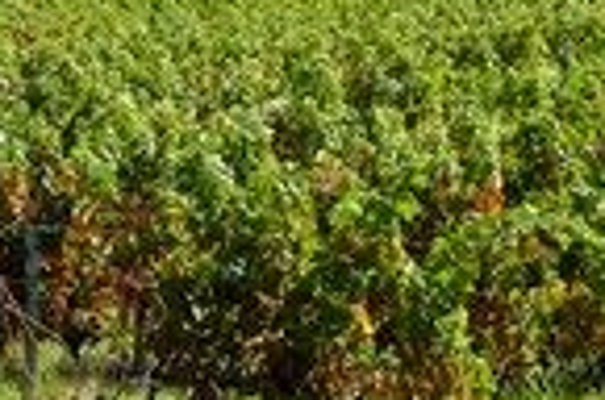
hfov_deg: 13.2
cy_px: -231
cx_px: 171
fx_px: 2599
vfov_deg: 8.6
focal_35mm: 155
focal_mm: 12.64
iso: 125
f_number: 7.1
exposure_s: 1/160
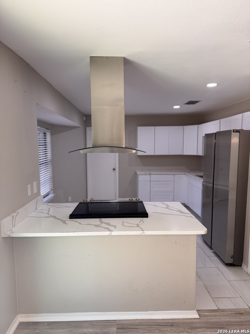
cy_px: 167
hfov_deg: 56.8
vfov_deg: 71.6
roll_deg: +0.6
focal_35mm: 24
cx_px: 125
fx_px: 231
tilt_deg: -5.2
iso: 64
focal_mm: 6.76
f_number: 1.78
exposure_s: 1/120
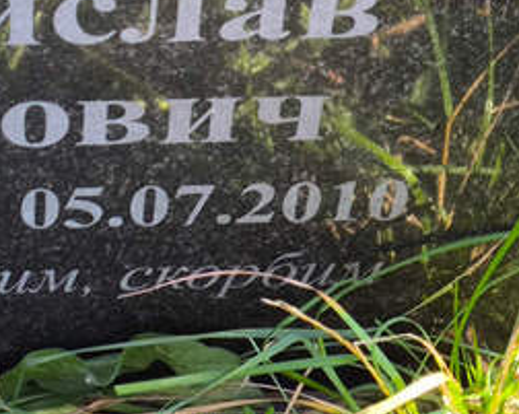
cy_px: 41
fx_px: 2378
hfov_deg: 12.4
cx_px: 42
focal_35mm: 155
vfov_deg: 9.9
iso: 50
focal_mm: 4.71
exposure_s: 1/128
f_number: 1.7
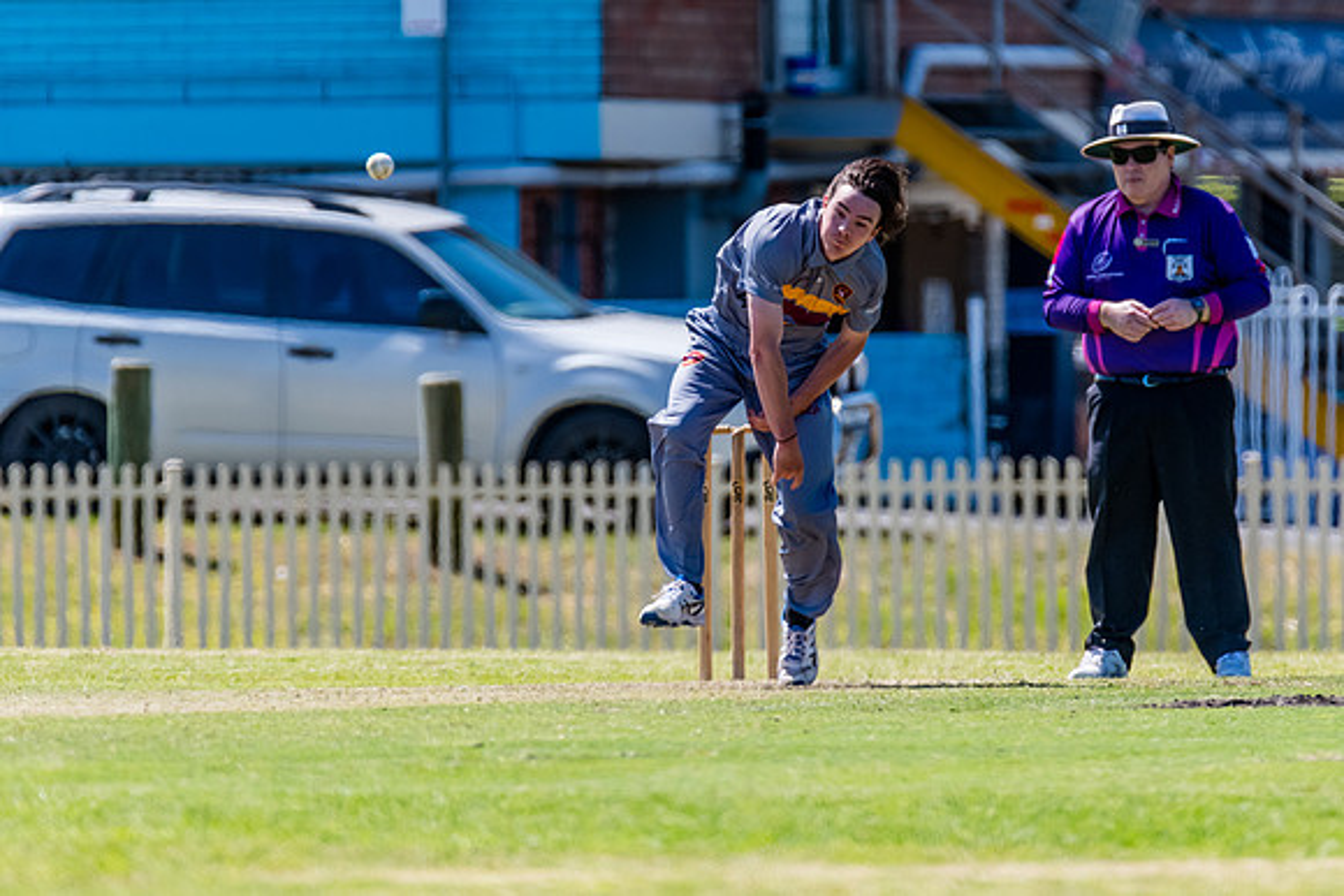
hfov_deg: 2.3
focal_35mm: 879
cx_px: 704
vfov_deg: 1.6
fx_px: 32812
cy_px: 349
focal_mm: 600
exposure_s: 1/2000
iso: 640
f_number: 6.3
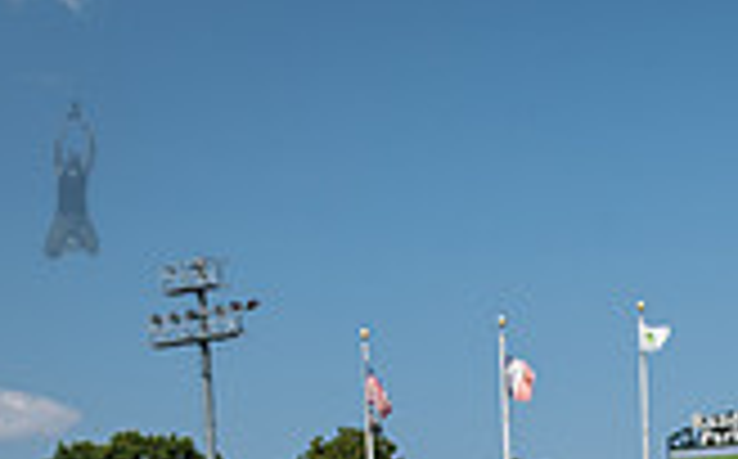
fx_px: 2029
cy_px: 830
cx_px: 940
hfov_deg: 19.2
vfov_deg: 11.9
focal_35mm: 101
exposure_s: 1/1250
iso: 250
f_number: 6.3
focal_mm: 28
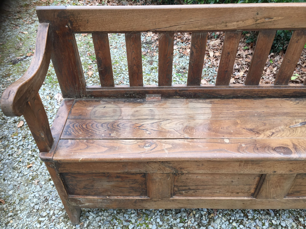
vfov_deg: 48.2
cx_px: 153
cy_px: 114
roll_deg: -0.4
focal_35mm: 29
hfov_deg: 61.7
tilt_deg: -43.8
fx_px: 256
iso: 40
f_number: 2.2
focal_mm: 4.15
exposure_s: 1/100
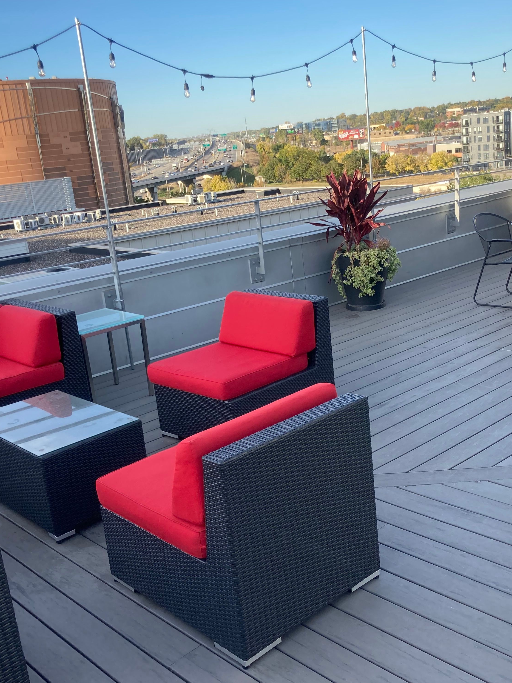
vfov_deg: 49.0
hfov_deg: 37.7
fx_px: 749
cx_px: 289
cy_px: 347
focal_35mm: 38
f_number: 1.8
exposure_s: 1/500
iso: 20
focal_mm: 3.99
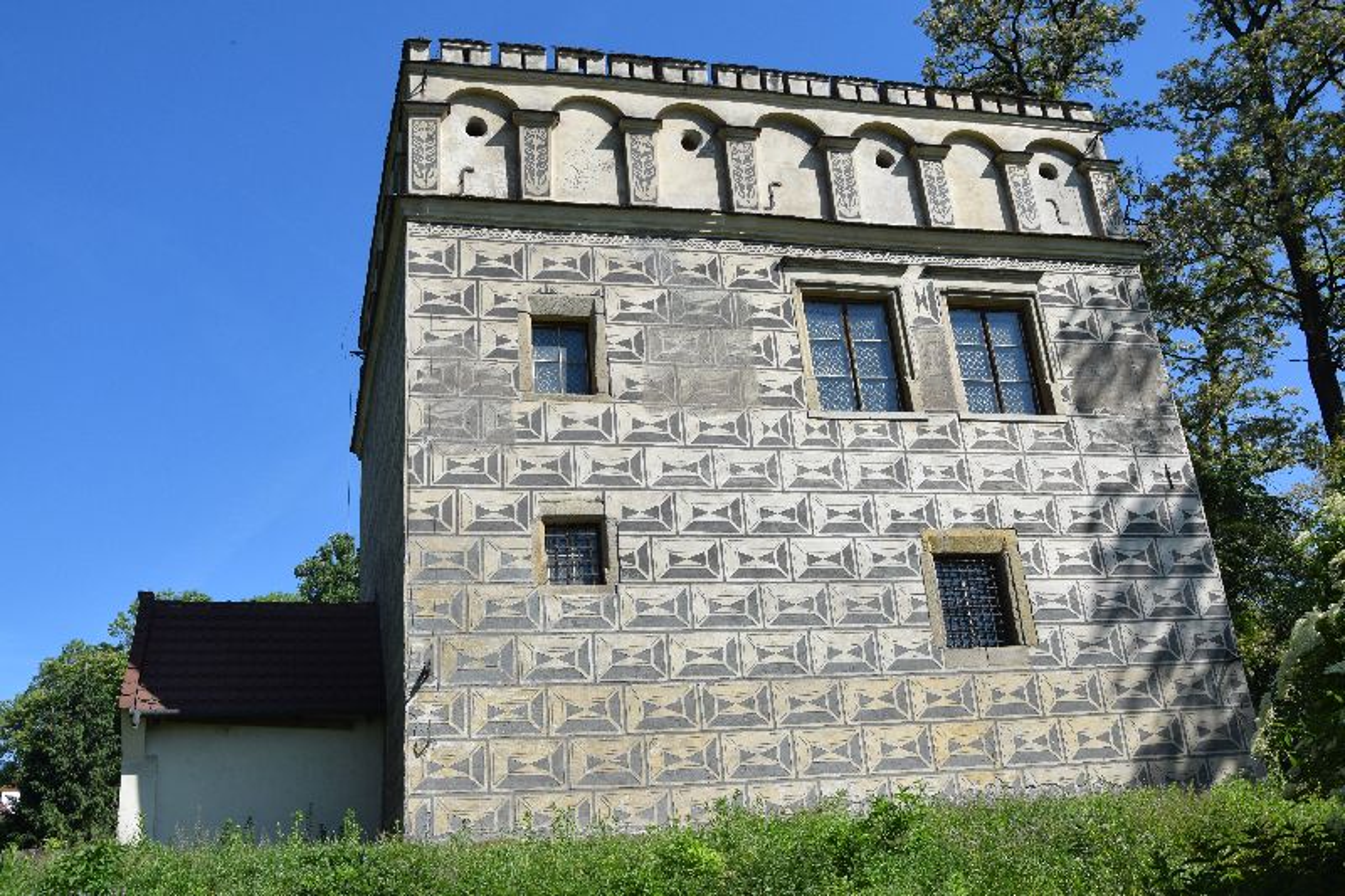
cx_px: 672
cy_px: 448
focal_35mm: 32
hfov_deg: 59.5
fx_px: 1177
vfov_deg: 41.7
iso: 200
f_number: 9
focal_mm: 21
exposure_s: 1/320
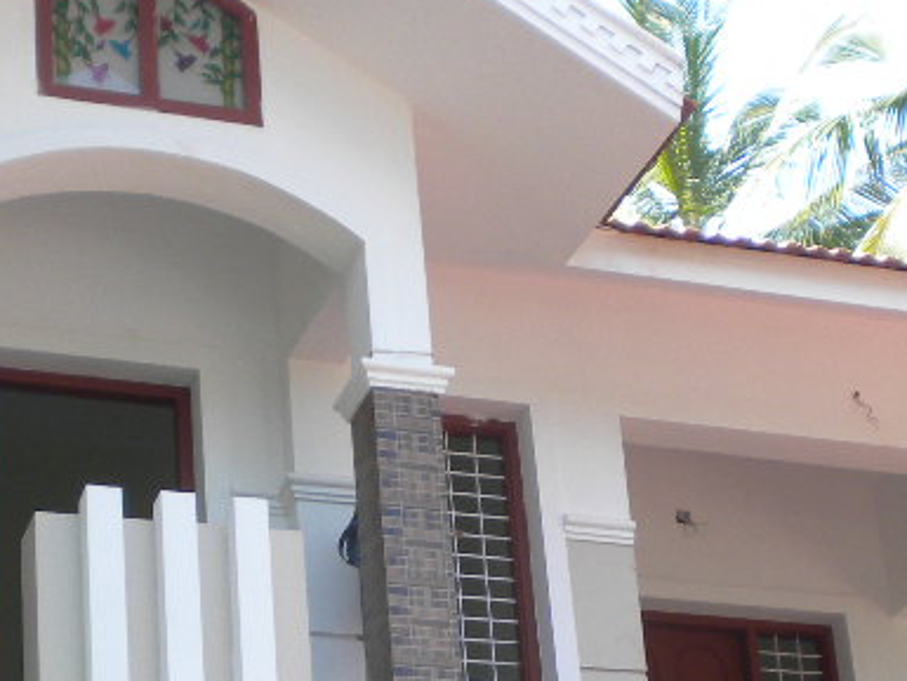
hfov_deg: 21.1
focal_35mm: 93
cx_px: 502
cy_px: 794
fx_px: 2438
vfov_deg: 15.4
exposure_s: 1/149
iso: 113
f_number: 4.6
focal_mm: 6.3
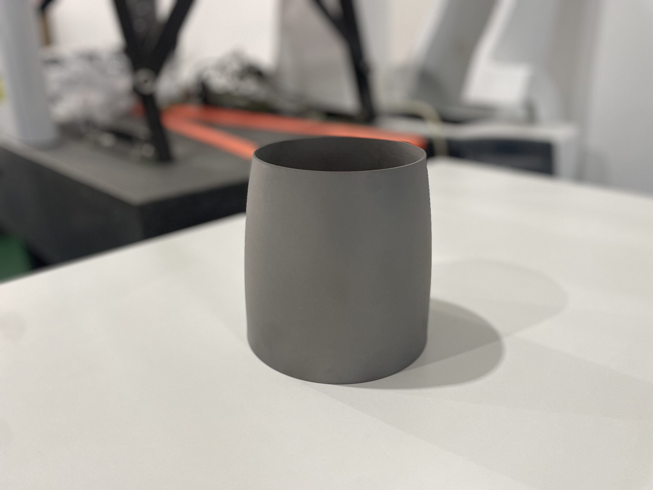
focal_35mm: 26
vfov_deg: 53.1
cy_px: 245
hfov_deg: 67.3
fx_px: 490
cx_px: 326
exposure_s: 1/50
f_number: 1.6
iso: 160
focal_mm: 4.2
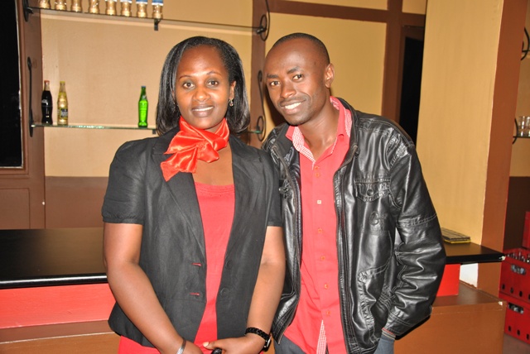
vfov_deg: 35.6
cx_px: 265
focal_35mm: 38
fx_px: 553
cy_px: 177
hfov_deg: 51.2
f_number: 5.6
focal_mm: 25
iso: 100
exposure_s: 1/60
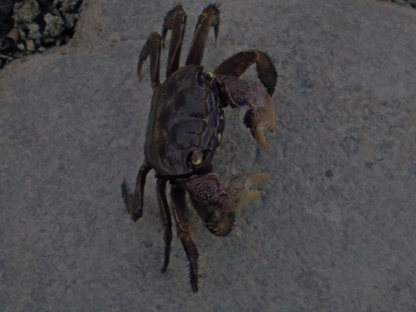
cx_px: 208
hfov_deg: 23.6
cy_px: 156
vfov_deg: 17.8
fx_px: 997
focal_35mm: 83
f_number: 4.5
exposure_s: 1/50
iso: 3200
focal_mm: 15
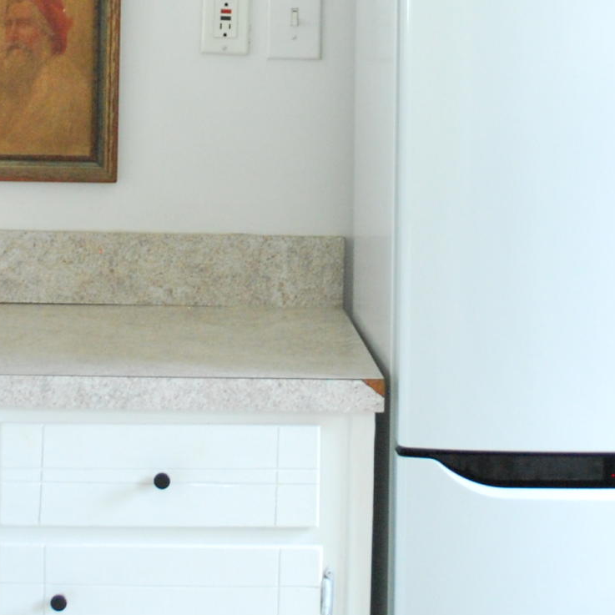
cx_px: 256
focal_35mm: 135
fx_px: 2714
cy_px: -83
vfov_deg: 12.7
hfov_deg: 12.9
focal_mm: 26
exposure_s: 1/40
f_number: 4.5
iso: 800
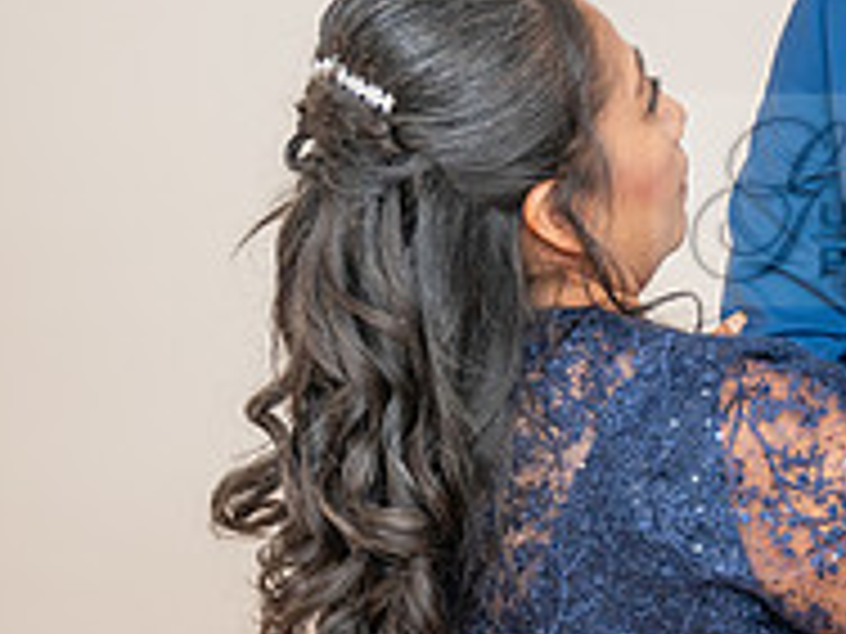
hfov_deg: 17.0
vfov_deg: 13.4
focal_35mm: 110
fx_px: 2688
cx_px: 1044
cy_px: 200
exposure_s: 1/160
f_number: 3.5
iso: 400
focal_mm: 37
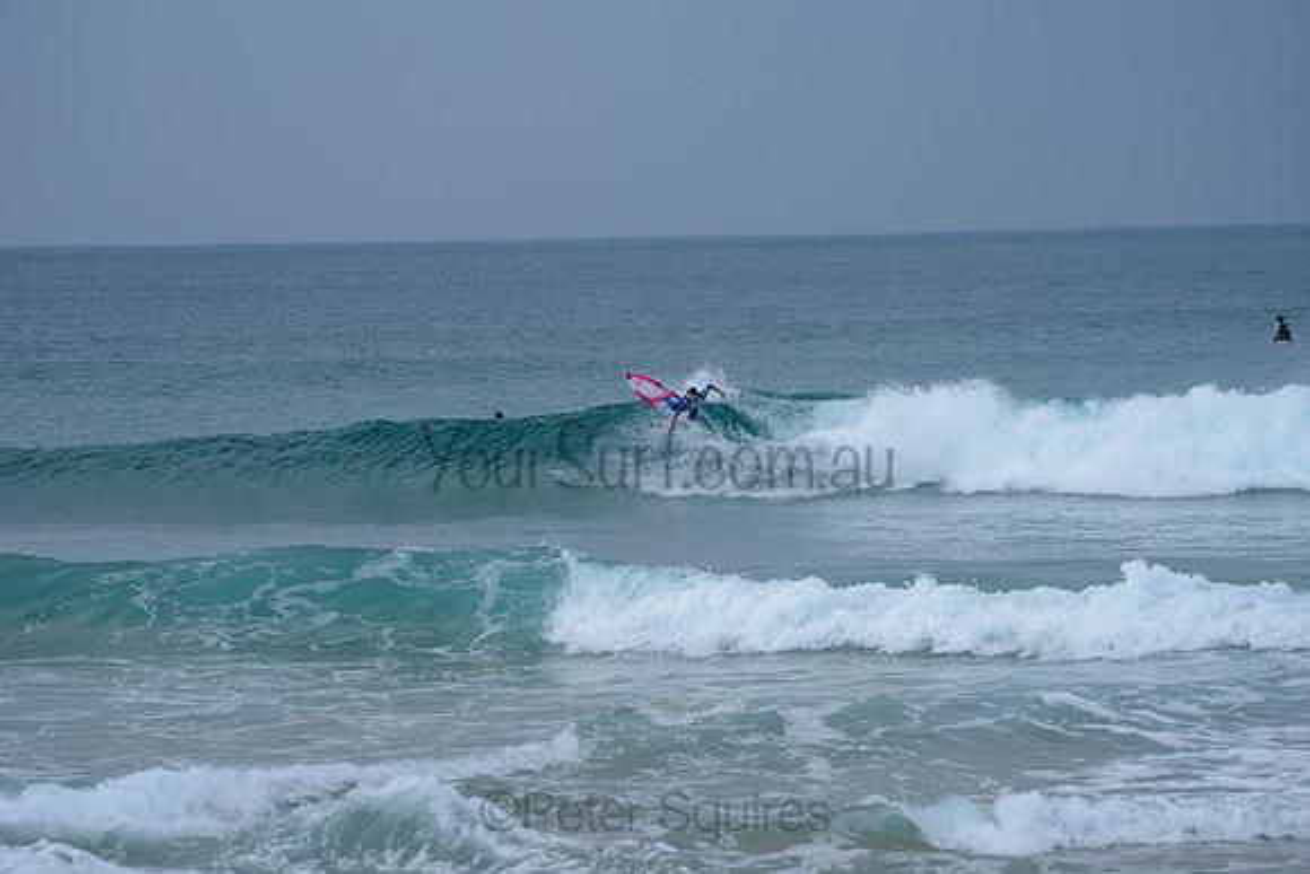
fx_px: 7279
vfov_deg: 6.9
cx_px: 655
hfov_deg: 10.3
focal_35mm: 200
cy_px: 437
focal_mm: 200
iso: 400
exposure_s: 1/2000
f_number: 5.6
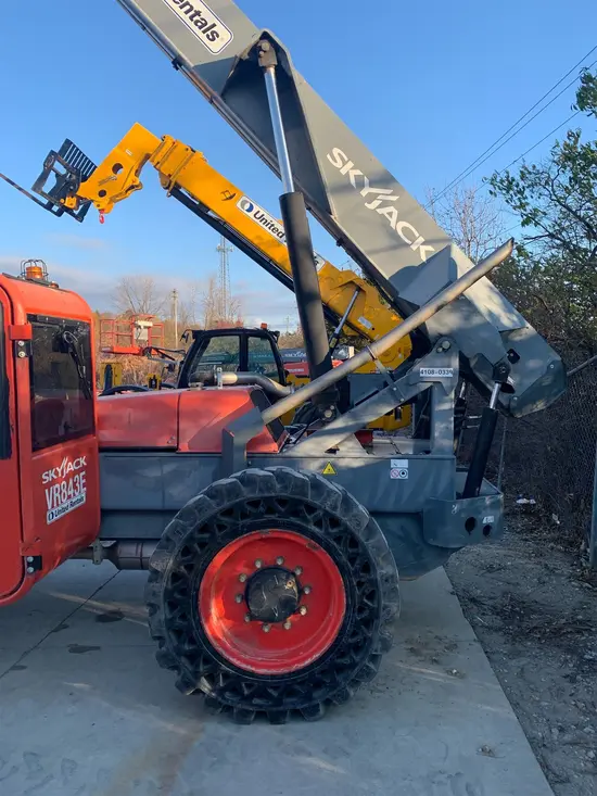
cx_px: 298
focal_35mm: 26
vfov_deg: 67.3
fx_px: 598
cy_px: 398
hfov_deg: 53.1
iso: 25
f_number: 1.8
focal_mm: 4.25
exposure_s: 1/597
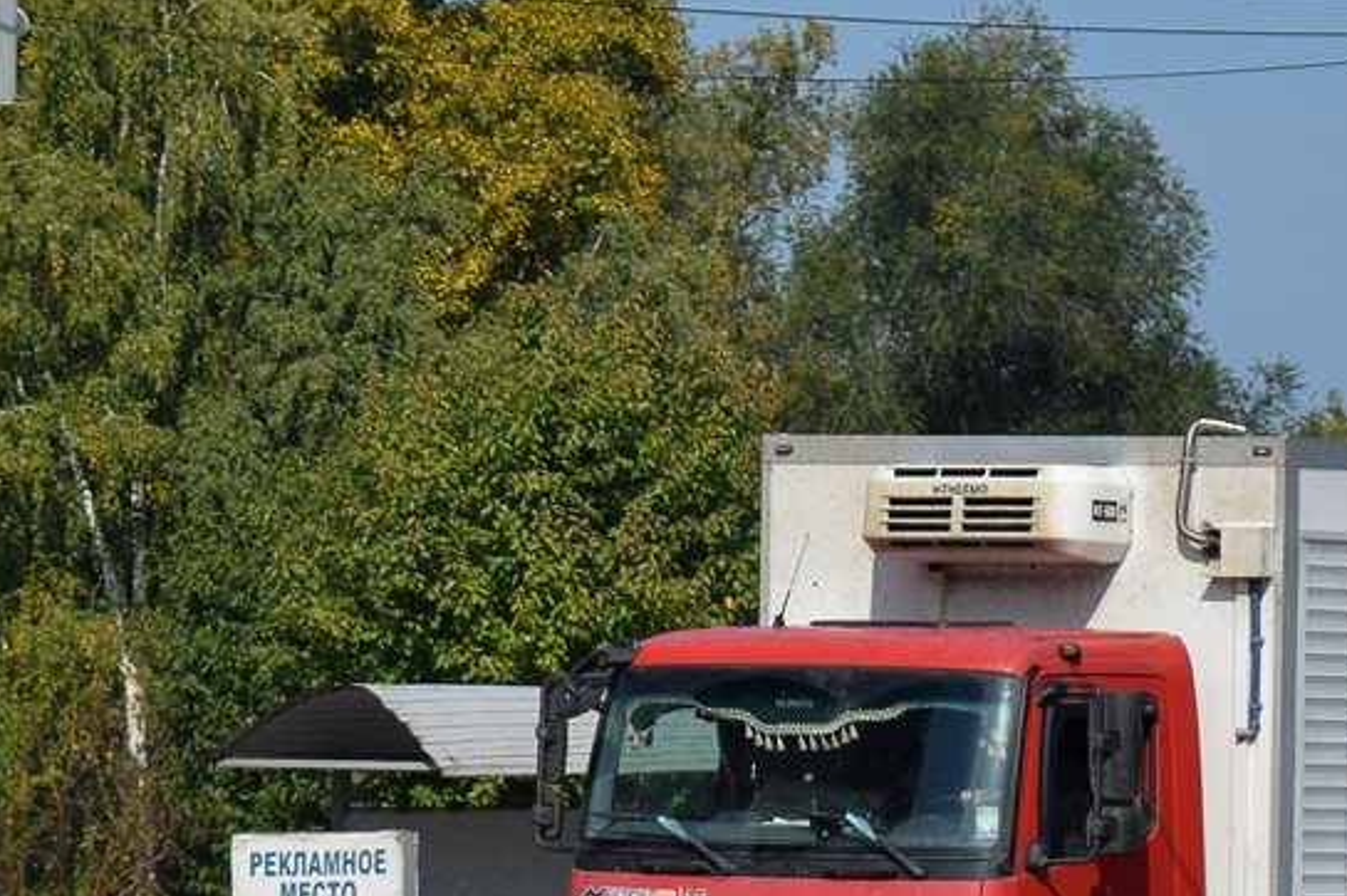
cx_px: 1206
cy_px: 629
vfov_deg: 7.5
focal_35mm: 182
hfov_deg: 11.2
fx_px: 6809
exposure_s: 1/1250
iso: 200
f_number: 7.1
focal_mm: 55
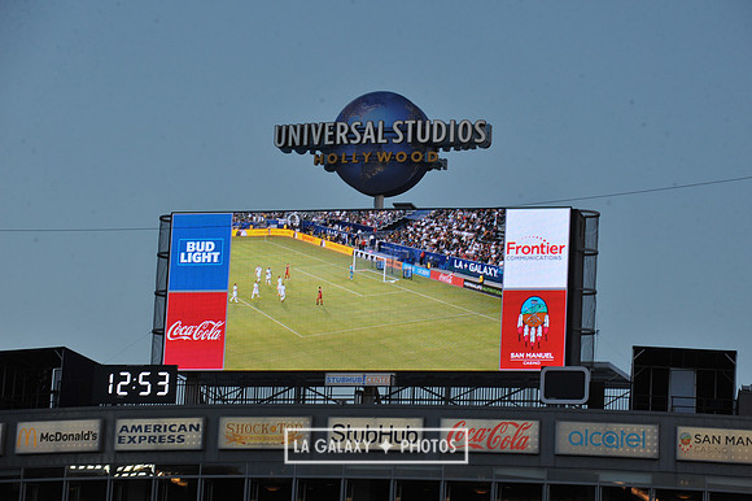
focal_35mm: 155
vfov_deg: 8.8
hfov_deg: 13.3
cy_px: 250
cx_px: 376
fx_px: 3236
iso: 800
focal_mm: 155
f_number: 10
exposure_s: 1/400
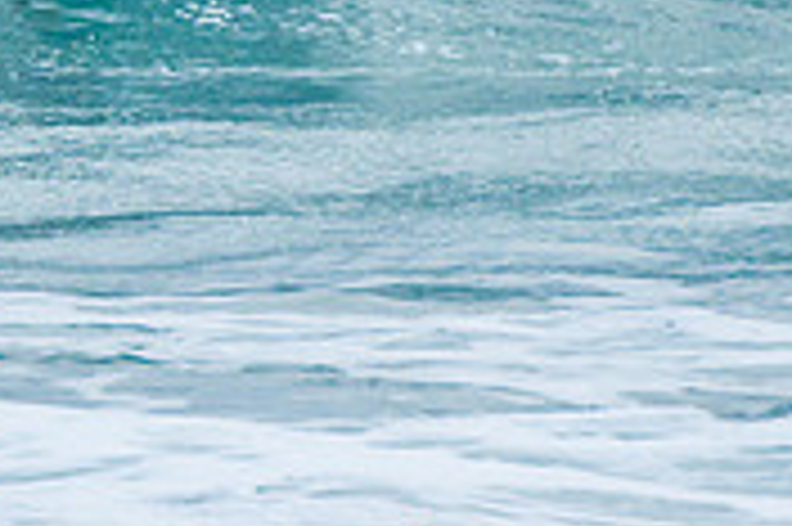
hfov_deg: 1.1
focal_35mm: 1817
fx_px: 39936
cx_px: -177
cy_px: -362
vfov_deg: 0.8
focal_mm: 400
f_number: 10
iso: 500
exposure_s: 1/2000
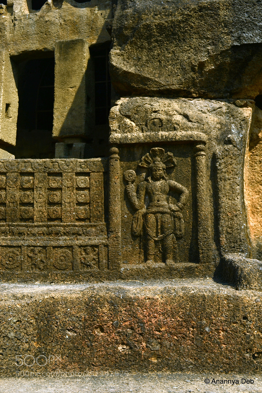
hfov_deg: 30.8
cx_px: 131
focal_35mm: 44
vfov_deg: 45.0
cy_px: 196
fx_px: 475
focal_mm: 29
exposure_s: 1/500
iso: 100
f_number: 5.6
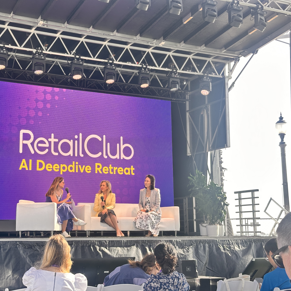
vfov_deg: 30.0
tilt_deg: +9.3
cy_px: 146
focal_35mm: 57
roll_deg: -0.9
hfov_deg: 29.9
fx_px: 542
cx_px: 100
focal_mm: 6.86
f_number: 1.78
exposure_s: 1/538
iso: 64
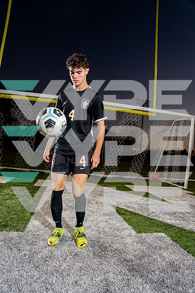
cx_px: 98
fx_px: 179
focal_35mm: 22
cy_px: 146
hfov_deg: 57.2
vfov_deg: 78.6
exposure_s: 1/250
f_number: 8
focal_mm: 22
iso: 800
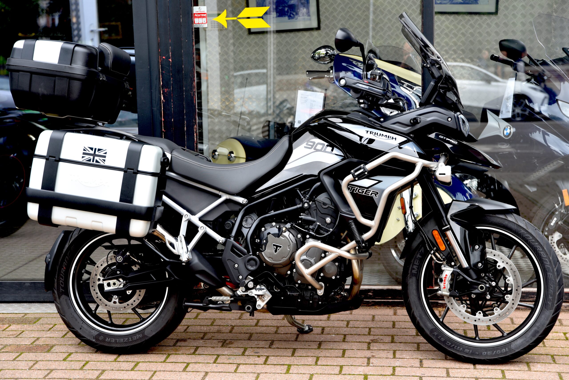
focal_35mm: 65
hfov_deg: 30.9
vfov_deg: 20.9
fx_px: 1028
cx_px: 284
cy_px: 190
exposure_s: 1/80
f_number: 4.5
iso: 100
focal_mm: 65
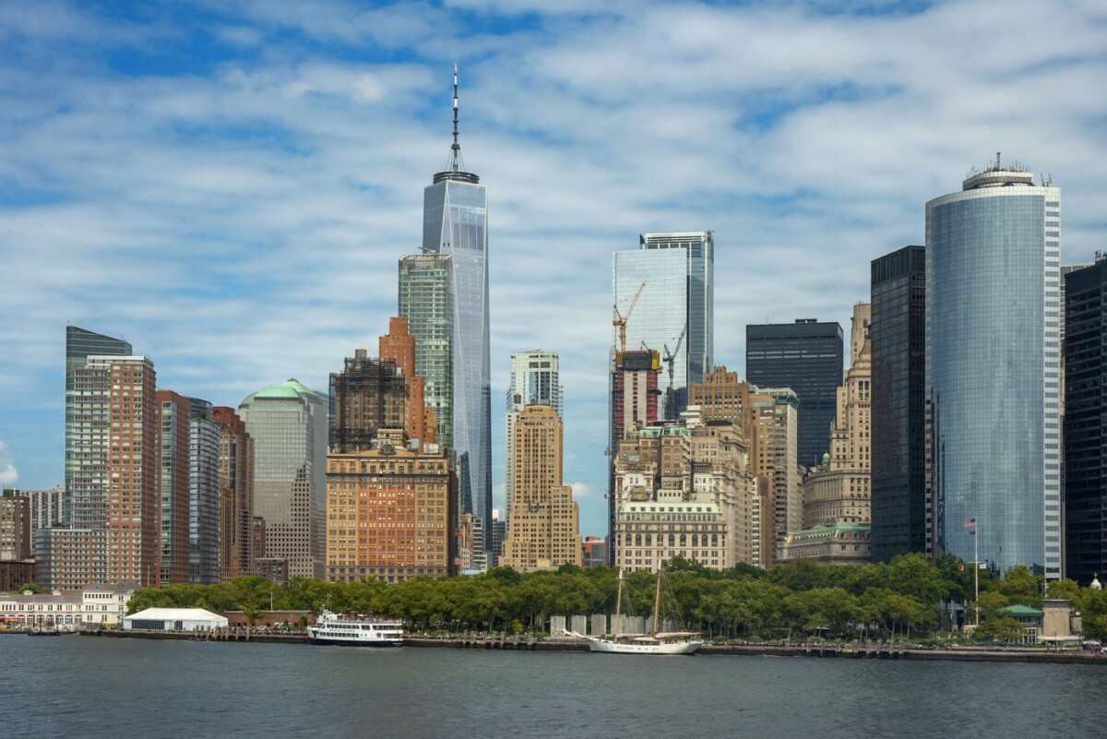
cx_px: 554
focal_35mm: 55
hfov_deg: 36.2
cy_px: 370
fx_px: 1692
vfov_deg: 24.6
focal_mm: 55
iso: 640
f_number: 11
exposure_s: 1/1600
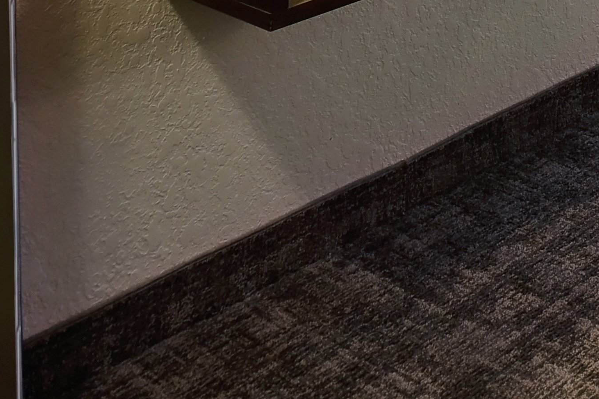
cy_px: -403
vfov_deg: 15.9
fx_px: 1115
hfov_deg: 23.8
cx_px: 898
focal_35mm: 67
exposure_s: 1/10
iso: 250
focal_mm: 10
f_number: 7.1
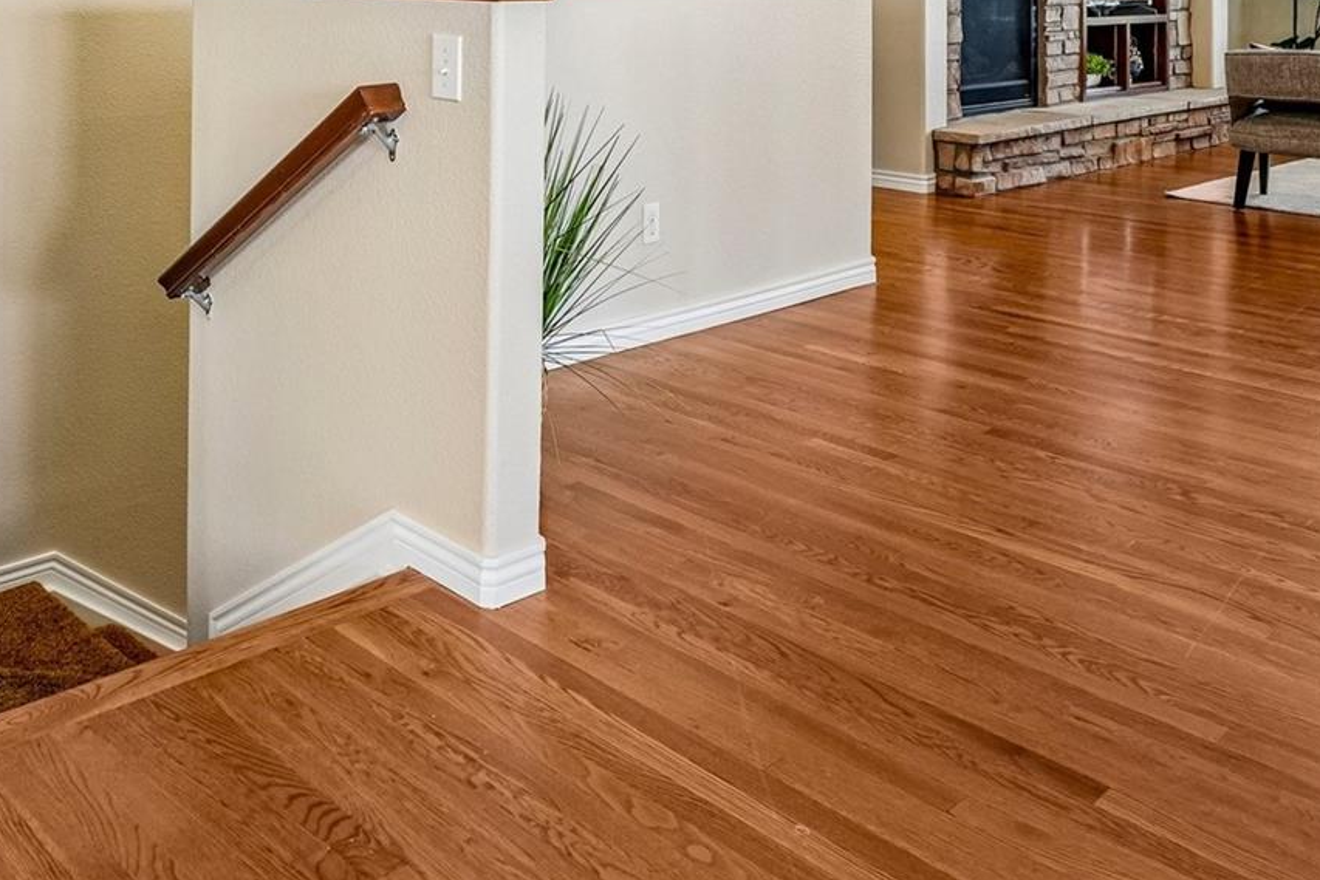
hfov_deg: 55.8
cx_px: 251
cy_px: 187
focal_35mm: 31
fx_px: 1134
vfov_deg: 40.8
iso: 500
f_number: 8
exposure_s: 1/30
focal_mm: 11
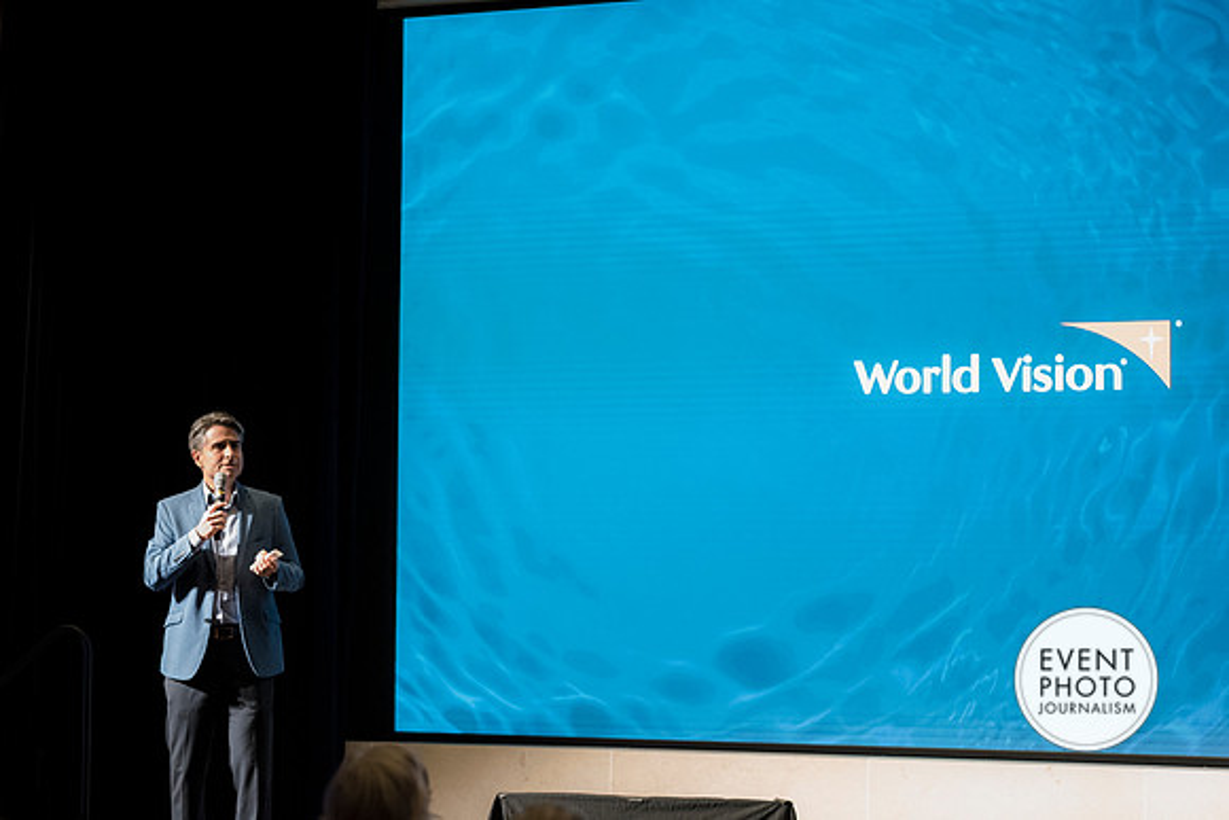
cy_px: 410
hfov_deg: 22.6
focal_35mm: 90
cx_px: 614
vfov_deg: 15.2
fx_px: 3073
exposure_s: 1/125
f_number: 2.8
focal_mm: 90
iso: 6400
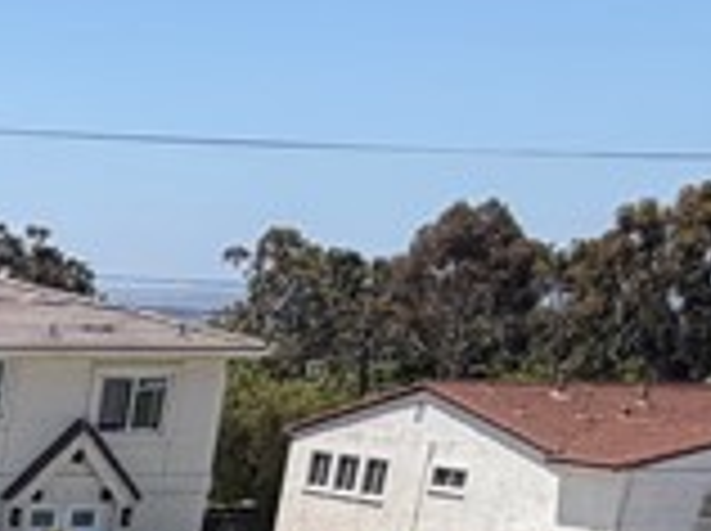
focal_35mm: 91
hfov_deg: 16.1
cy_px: 958
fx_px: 1866
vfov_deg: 14.3
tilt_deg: -19.1
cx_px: -760
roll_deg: +0.3
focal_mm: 2.22
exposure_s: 1/770
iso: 20
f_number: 2.2
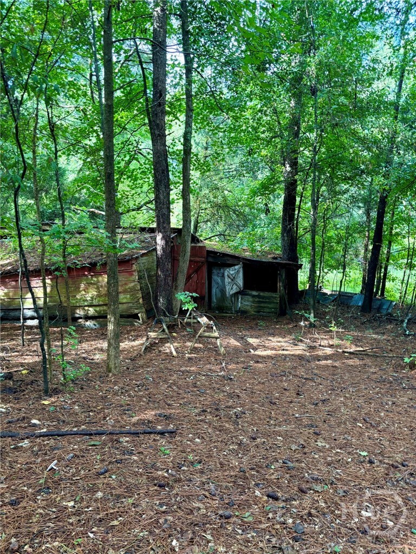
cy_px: 277
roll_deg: +0.6
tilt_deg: -5.8
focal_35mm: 26
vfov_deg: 67.3
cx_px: 208
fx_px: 417
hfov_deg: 53.1
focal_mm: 5.96
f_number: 1.6
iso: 125
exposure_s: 1/98
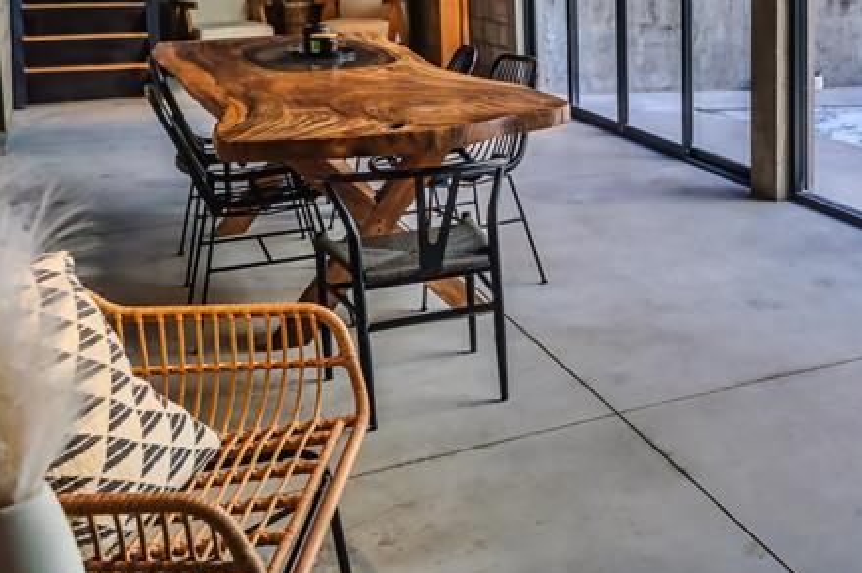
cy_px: 71
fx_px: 1125
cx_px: 789
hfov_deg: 38.8
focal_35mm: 47
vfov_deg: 27.7
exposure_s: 1/1000
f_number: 3.5
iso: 400
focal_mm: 20
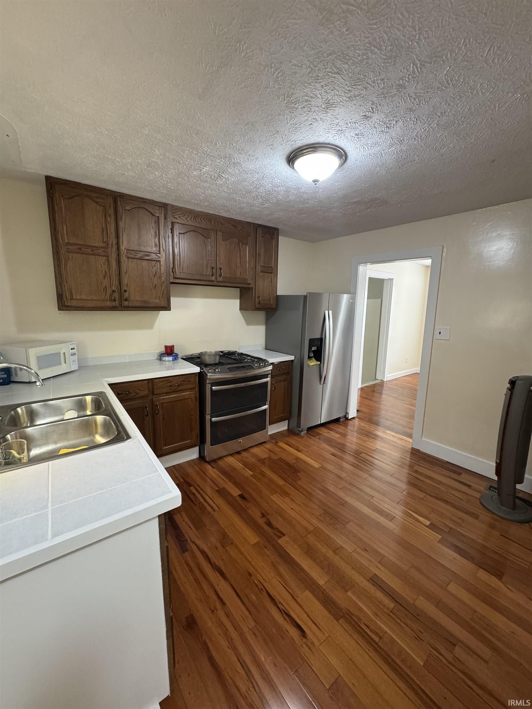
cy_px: 354
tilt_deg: -8.9
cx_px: 266
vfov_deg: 102.1
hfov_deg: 85.7
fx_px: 287
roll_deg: -0.4
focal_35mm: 14
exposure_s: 1/60
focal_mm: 2.22
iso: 400
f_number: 2.2
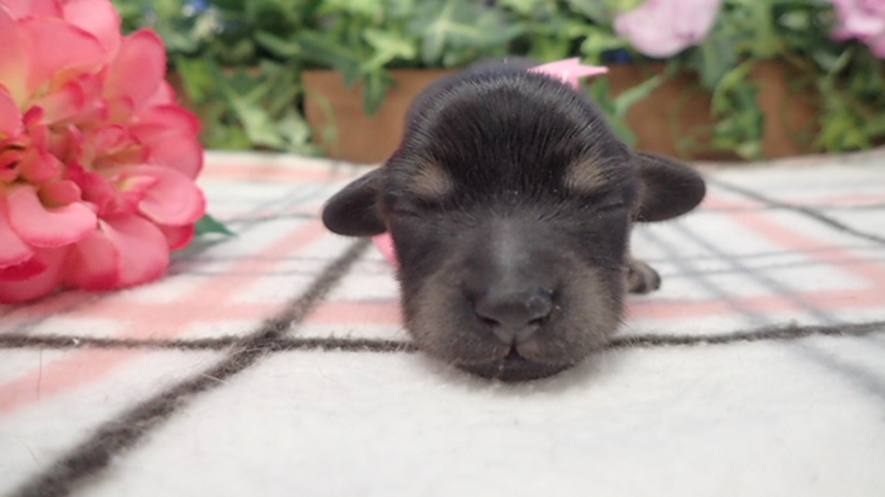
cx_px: 452
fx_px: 657
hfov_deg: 67.9
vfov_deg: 41.4
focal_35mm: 28
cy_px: 224
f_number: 2
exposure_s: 1/80
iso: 400
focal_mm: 4.5
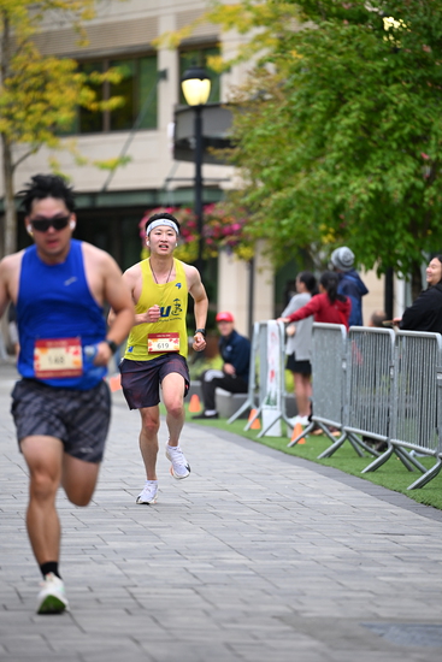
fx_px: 3681
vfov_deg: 10.3
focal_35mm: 200
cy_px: 331
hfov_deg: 6.9
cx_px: 221
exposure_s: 1/1600
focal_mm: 200
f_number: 2.8
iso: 1000
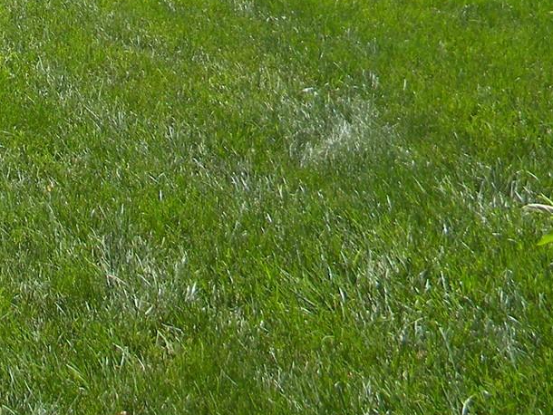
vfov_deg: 14.6
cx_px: -131
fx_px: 1502
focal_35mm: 94
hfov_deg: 19.5
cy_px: -215
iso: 80
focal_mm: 5
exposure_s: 1/388
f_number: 3.5
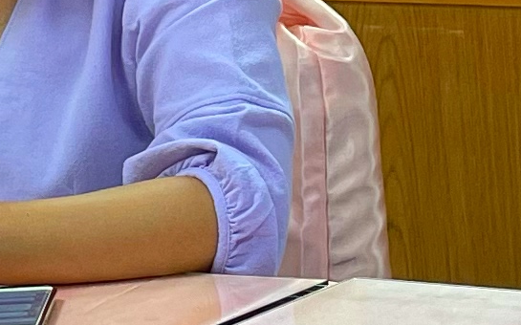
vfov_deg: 6.4
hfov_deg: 10.1
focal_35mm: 204
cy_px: -81
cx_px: 673
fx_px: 2895
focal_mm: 4.2
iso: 80
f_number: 1.6
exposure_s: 1/50
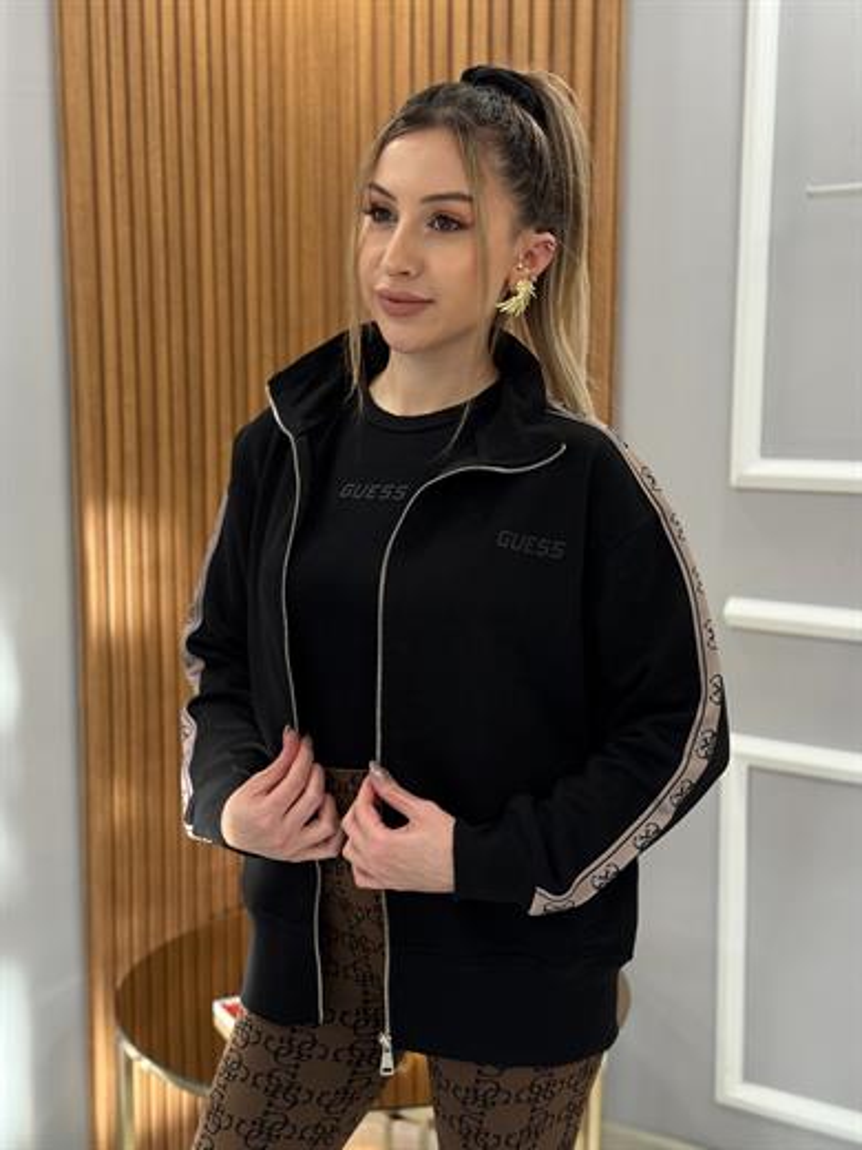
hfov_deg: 30.3
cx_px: 431
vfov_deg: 39.7
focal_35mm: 48
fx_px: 1594
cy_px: 575
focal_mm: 6.76
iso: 160
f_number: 1.78
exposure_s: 1/103
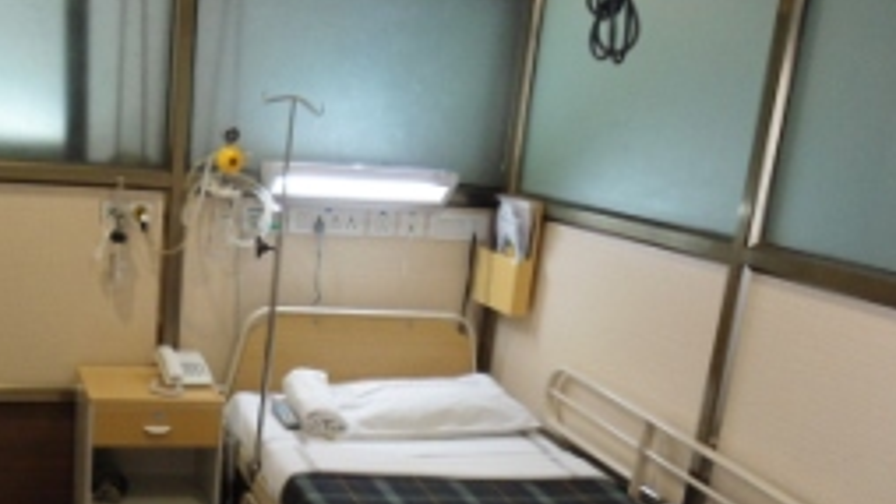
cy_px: 504
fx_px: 1188
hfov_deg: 40.5
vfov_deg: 23.0
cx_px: 261
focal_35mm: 50
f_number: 2.8
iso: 200
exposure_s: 1/30
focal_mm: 4.7
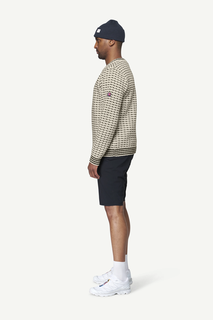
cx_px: 106
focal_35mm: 70
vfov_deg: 28.8
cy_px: 160
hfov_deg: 19.5
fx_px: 621
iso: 100
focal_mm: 70
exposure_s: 1/50
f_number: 5.6
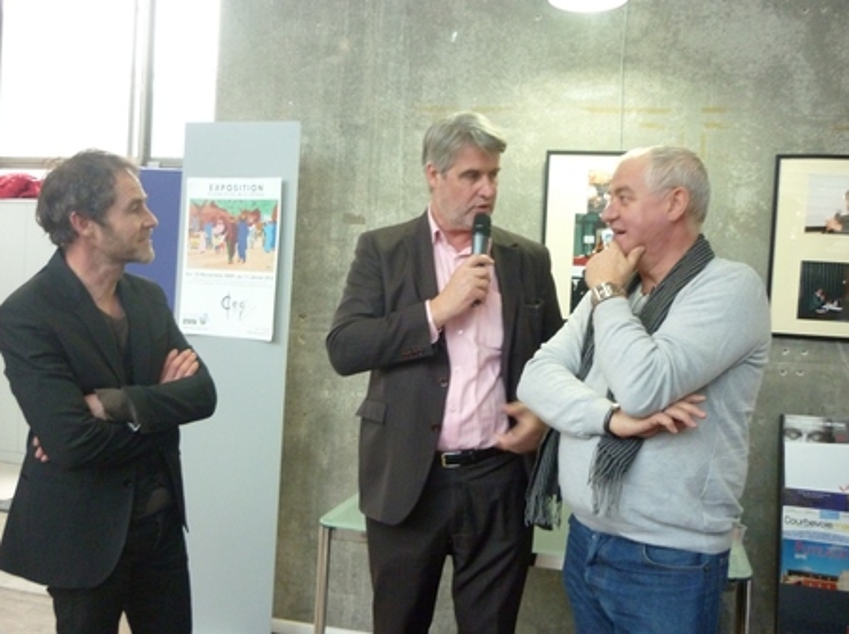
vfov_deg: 42.8
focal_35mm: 33
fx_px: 808
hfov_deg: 55.4
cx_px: 424
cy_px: 317
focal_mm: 5.5
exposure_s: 1/15
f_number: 2.8
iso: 400
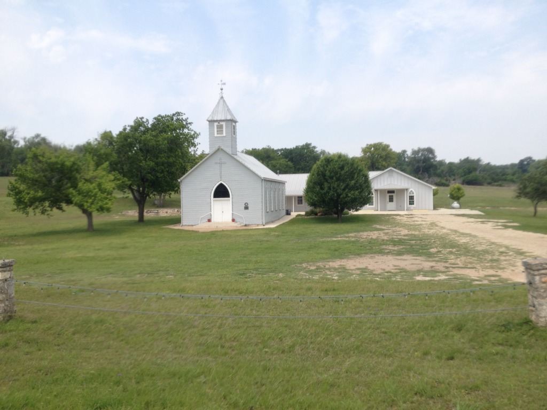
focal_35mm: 35
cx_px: 274
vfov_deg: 40.7
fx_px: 553
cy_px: 205
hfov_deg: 52.6
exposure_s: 1/1255
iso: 50
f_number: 2.4
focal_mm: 4.28
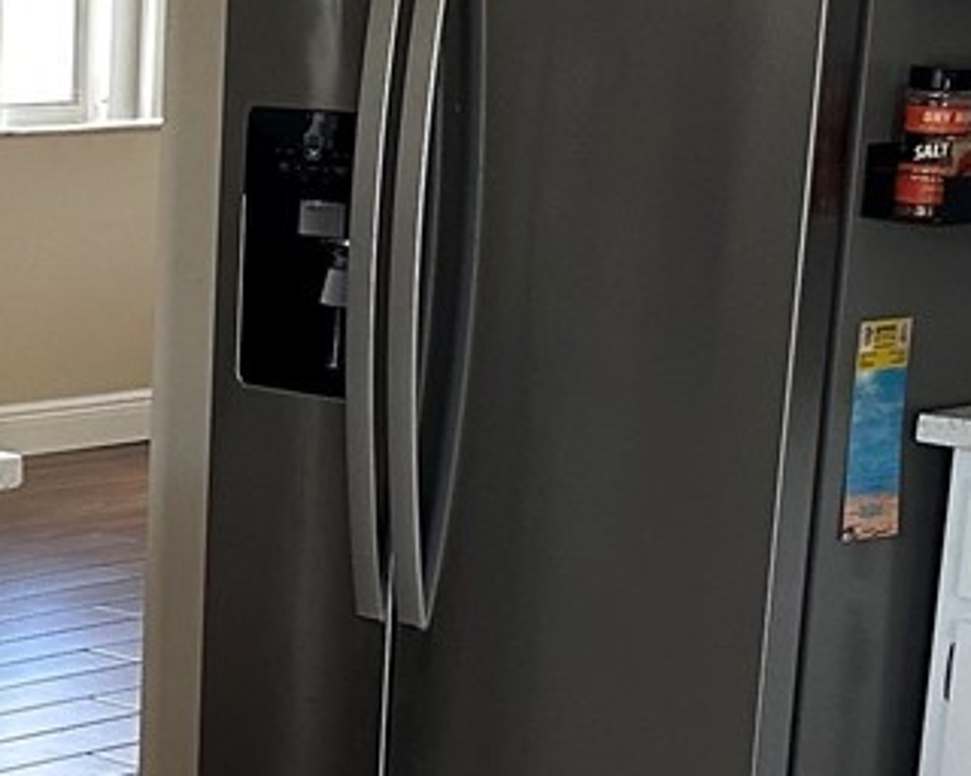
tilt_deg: -16.4
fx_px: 3362
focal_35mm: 117
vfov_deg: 12.9
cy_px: 912
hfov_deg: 16.0
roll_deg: -2.5
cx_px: -64
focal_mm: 6.86
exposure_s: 1/120
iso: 200
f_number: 1.78
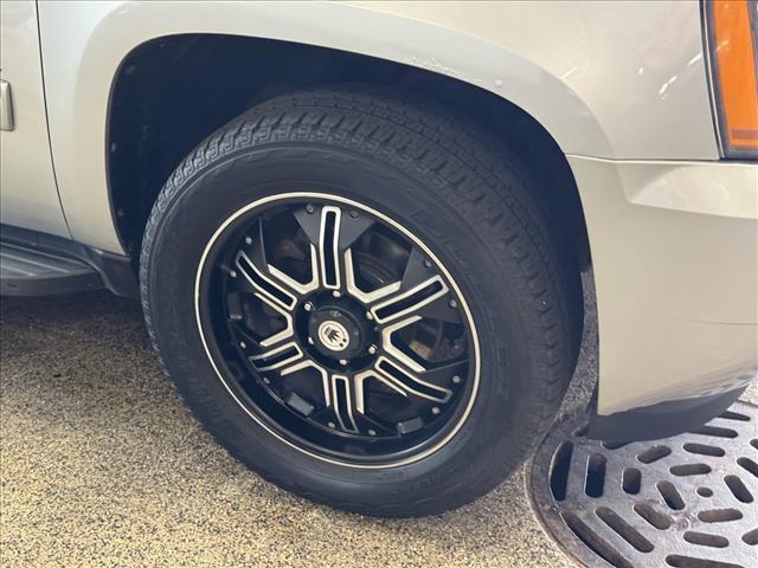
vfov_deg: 30.3
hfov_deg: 39.7
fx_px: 1051
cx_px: 379
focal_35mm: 48
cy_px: 284
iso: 160
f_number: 1.78
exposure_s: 1/60
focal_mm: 6.76
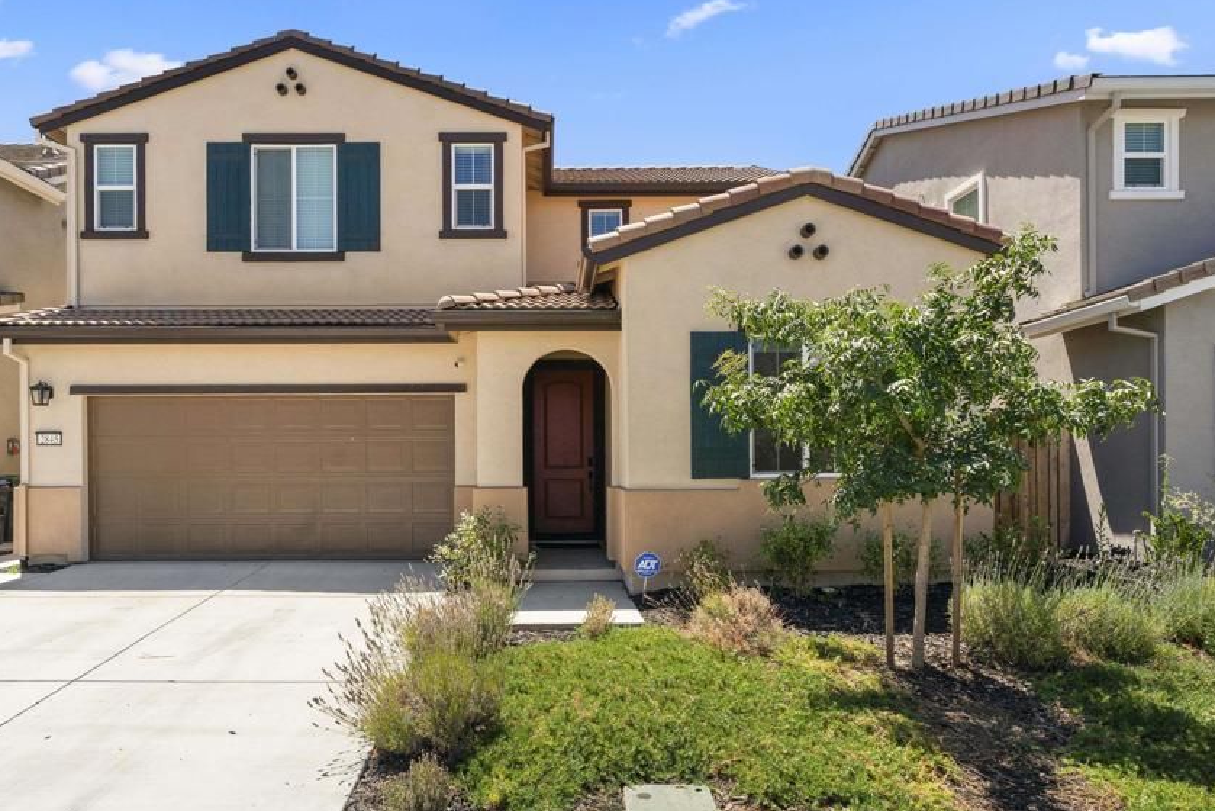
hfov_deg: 77.8
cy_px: 362
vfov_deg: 56.6
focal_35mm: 22
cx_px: 551
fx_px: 751
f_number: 8
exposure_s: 1/800
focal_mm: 18.2
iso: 400
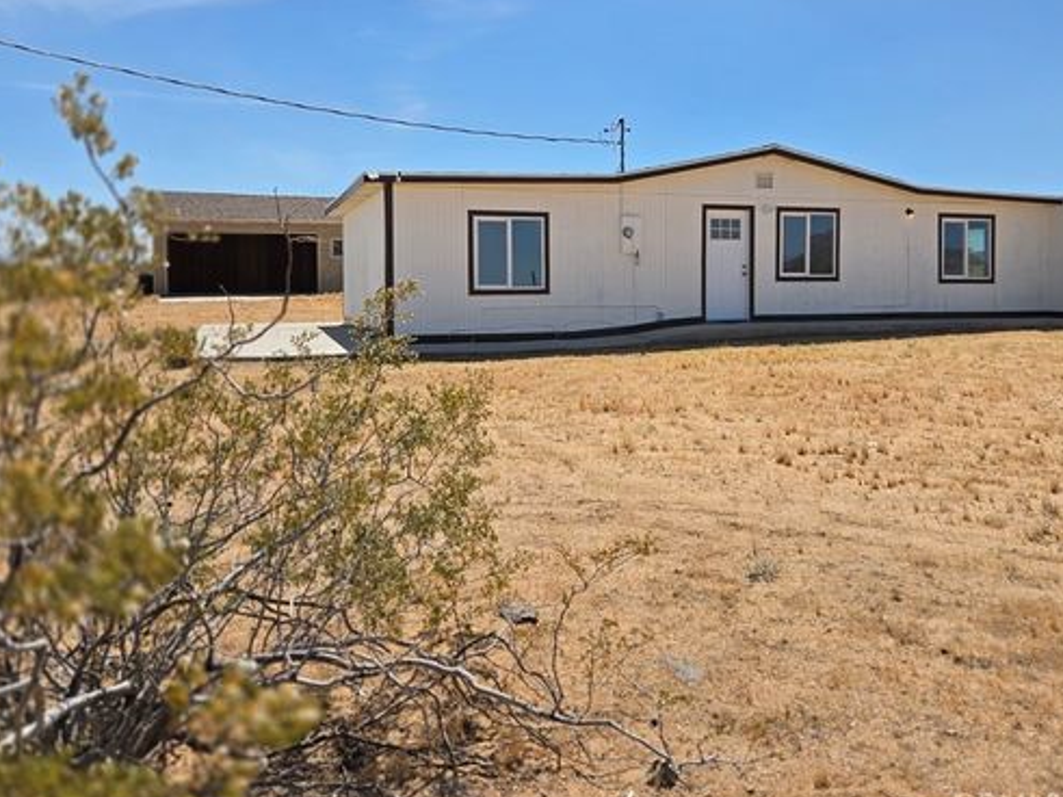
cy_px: 305
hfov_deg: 59.7
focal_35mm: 30
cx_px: 604
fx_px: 921
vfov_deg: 46.4
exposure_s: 1/2921
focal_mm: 5.4
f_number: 1.8
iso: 25
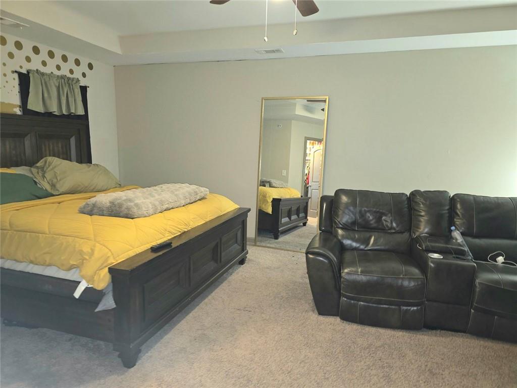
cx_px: 258
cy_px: 194
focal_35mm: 23
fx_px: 344
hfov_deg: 73.9
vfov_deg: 58.9
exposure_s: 1/12
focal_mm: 6.3
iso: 200
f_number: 1.7
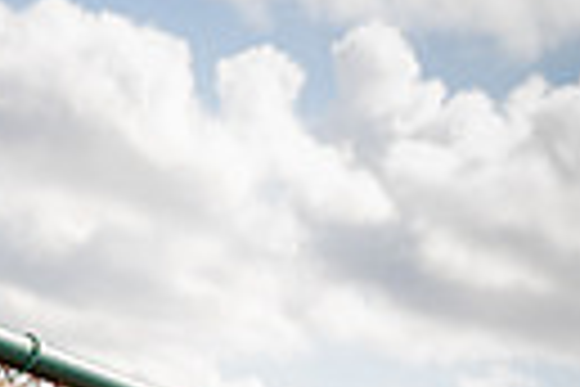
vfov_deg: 9.6
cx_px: -4
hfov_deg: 16.4
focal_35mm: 122
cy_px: 1004
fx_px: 1965
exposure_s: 1/250
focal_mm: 35
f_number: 7.1
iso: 100
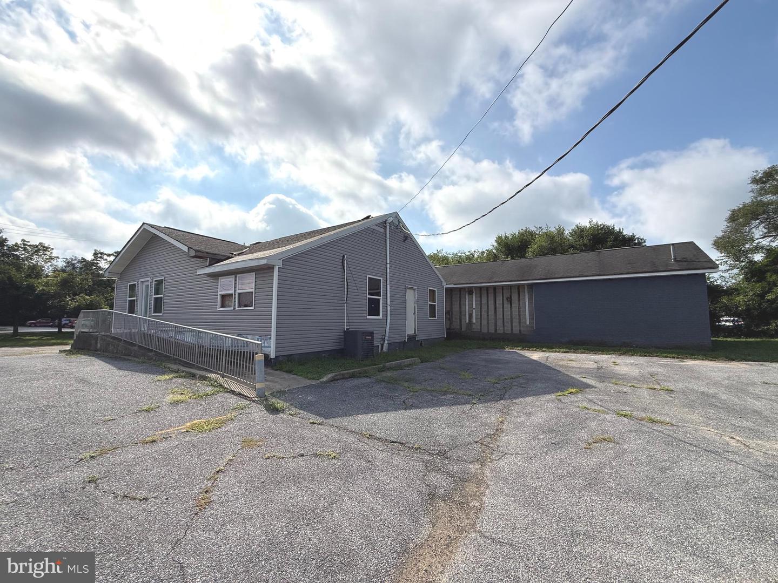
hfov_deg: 102.1
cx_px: 389
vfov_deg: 85.7
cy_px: 292
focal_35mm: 14
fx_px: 315
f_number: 2.2
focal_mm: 2.22
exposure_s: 1/5155
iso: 64
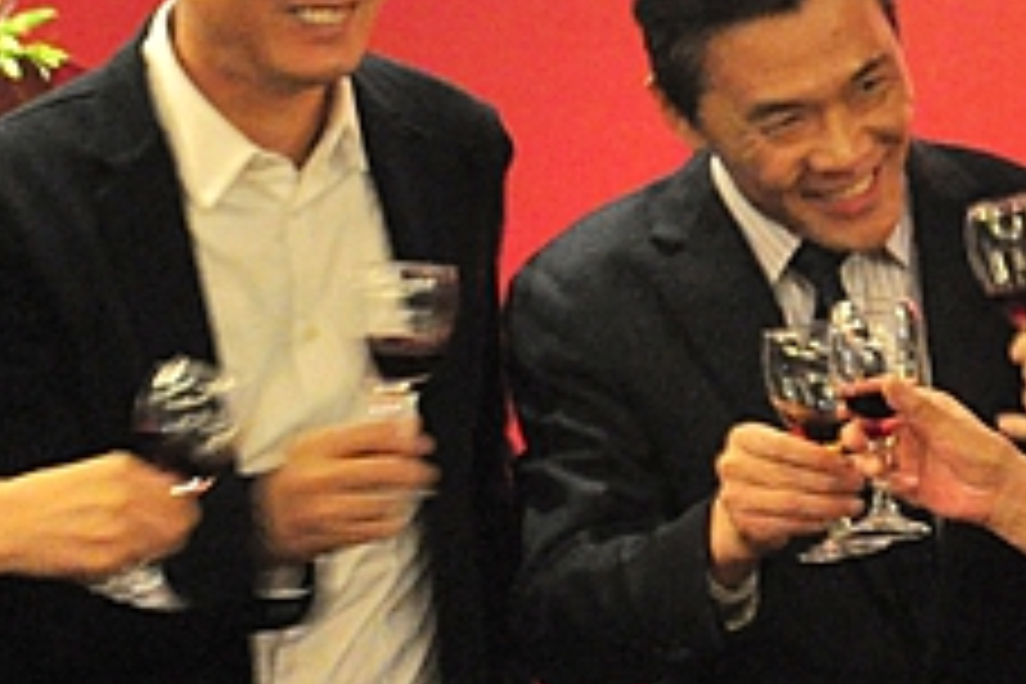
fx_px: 5842
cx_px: 567
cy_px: 356
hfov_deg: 10.0
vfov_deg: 6.7
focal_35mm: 205
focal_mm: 52
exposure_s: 1/20
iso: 1600
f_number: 5
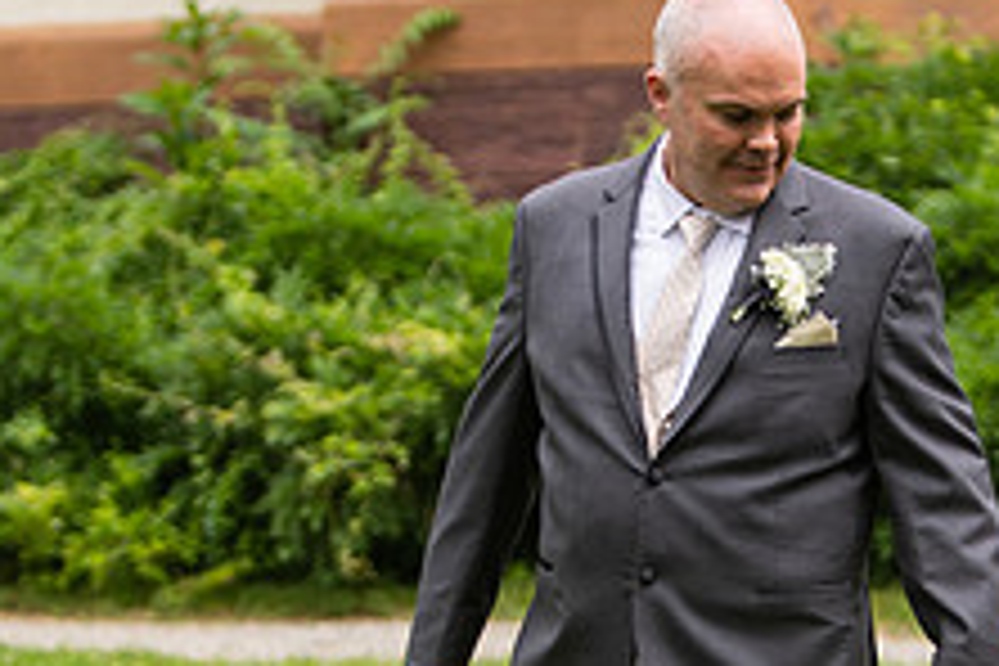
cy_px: 695
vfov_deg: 7.5
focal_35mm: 183
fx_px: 5078
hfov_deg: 11.2
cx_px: 747
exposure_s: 1/1250
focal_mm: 70
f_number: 2.8
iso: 200
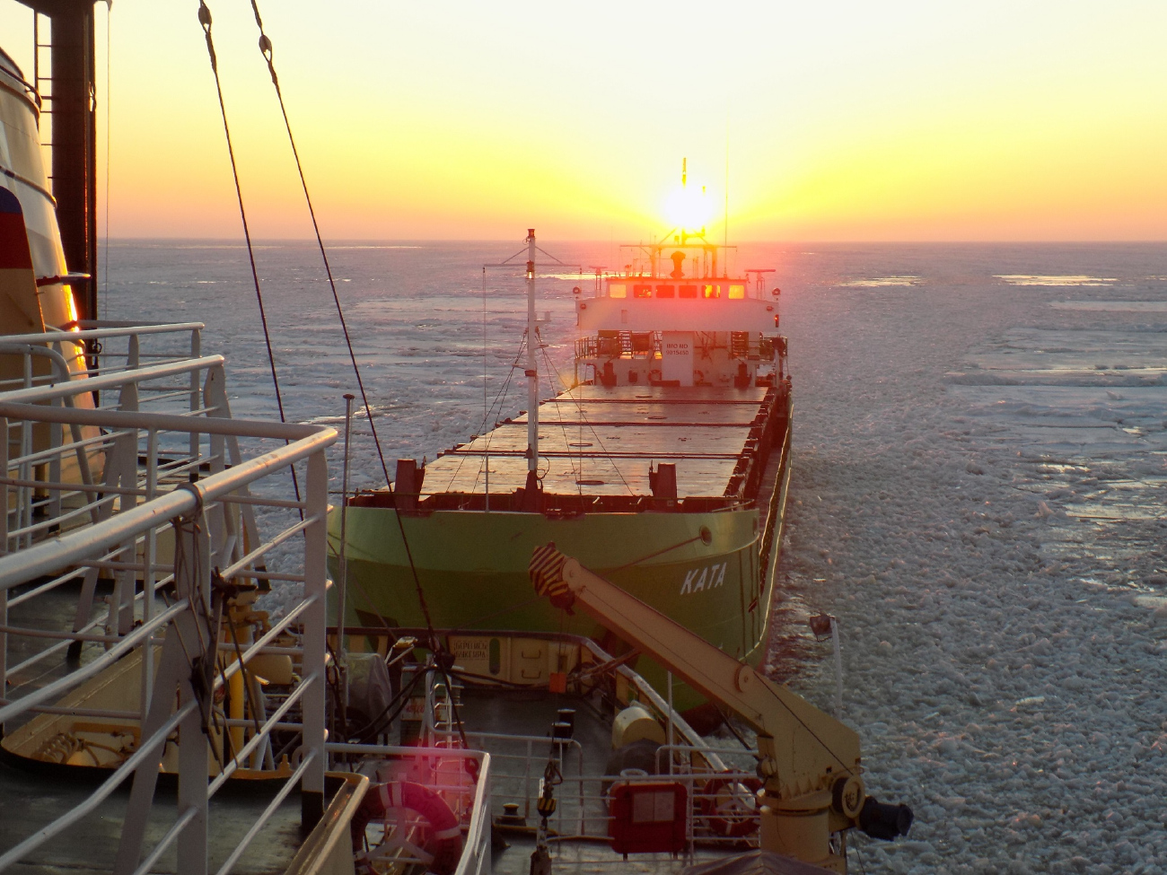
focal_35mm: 65
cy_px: 438
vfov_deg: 22.6
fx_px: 2191
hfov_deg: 29.8
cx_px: 584
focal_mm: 11.5
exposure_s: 1/100
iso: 80
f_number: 4.1
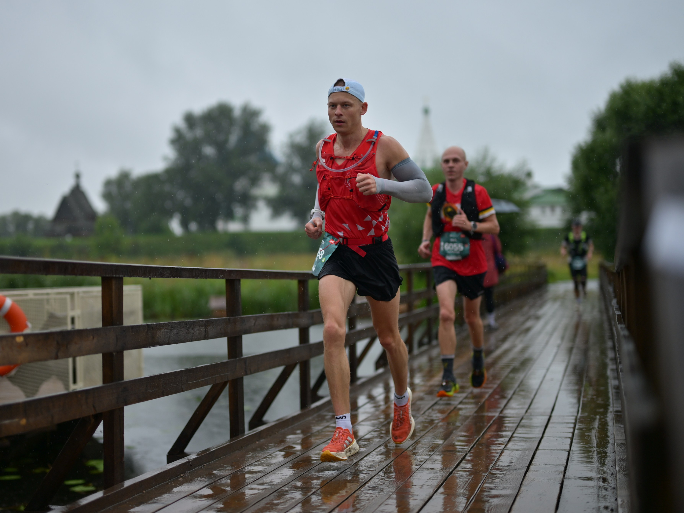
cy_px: 261
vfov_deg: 26.6
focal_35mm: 55
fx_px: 1087
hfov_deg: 34.9
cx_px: 294
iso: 160
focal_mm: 50
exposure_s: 1/1000
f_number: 1.2
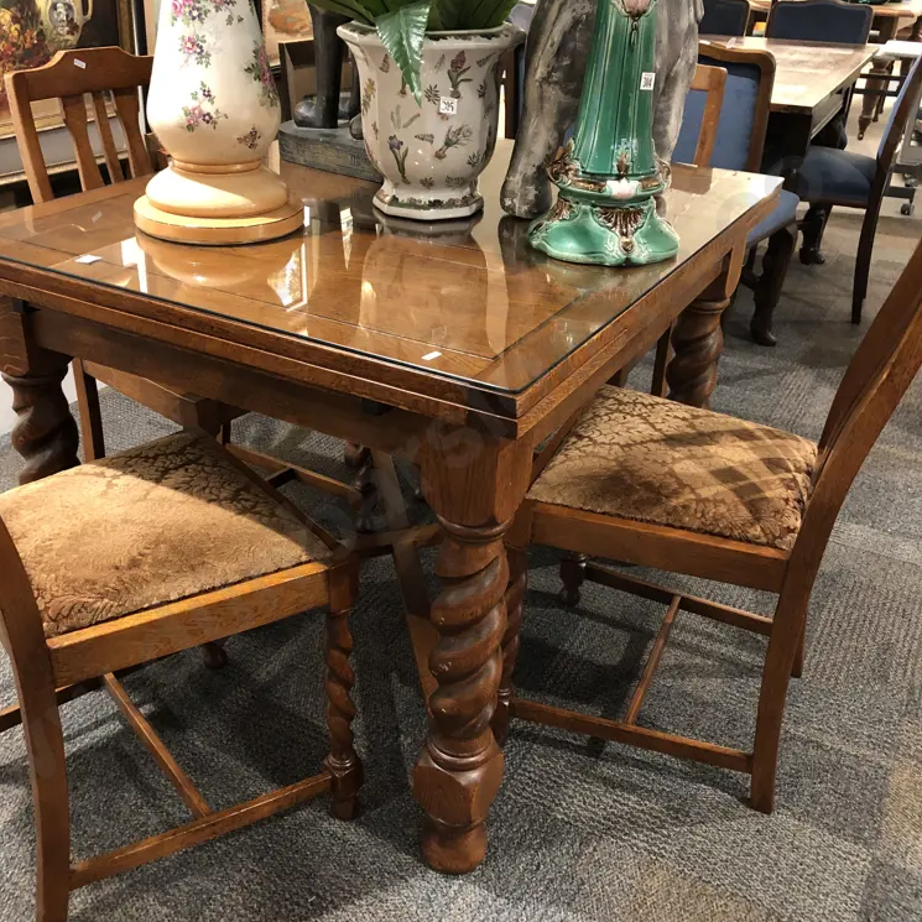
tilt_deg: -29.0
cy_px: 460
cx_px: 424
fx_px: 1025
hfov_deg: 48.4
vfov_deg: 48.5
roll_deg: -1.6
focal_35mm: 34
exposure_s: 1/17
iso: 100
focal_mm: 3.99
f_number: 1.8
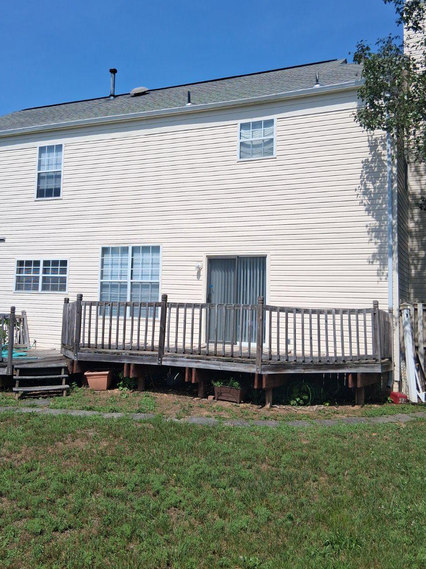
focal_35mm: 34
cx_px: 197
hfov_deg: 41.8
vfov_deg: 53.8
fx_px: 558
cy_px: 245
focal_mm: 3.98
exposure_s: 1/991
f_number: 1.8
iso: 25
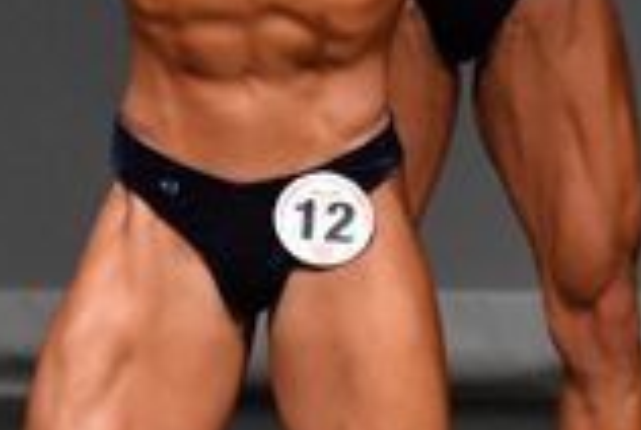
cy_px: 158
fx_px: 27490
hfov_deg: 1.3
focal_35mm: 1541
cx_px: 866
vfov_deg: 0.9
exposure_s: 1/400
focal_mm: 210
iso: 2500
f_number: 5.6
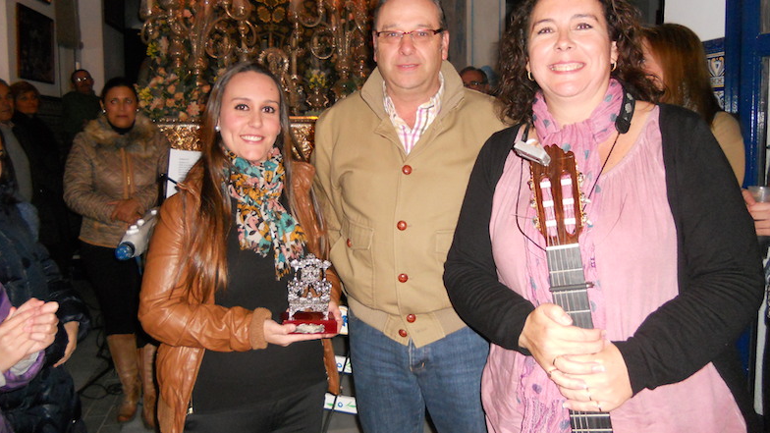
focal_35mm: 30
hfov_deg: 64.3
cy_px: 161
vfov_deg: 38.7
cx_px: 379
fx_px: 613
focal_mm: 4.9
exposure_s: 1/25
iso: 320
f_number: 3.2
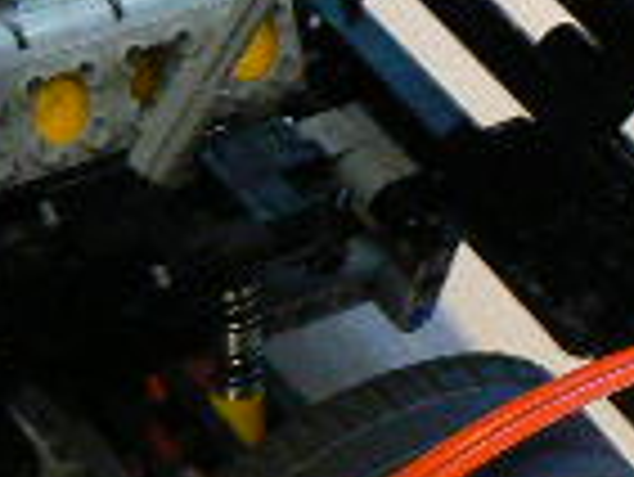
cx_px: -382
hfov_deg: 11.5
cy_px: 153
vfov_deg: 9.1
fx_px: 2988
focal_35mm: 163
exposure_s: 1/13
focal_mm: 6
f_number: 2.8
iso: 200
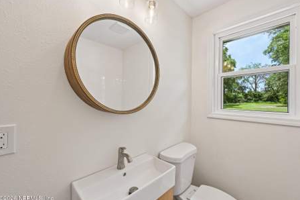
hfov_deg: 100.3
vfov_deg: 77.2
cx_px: 159
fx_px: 125
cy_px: 100
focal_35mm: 15
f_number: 8
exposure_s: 1/30
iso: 100
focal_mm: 14
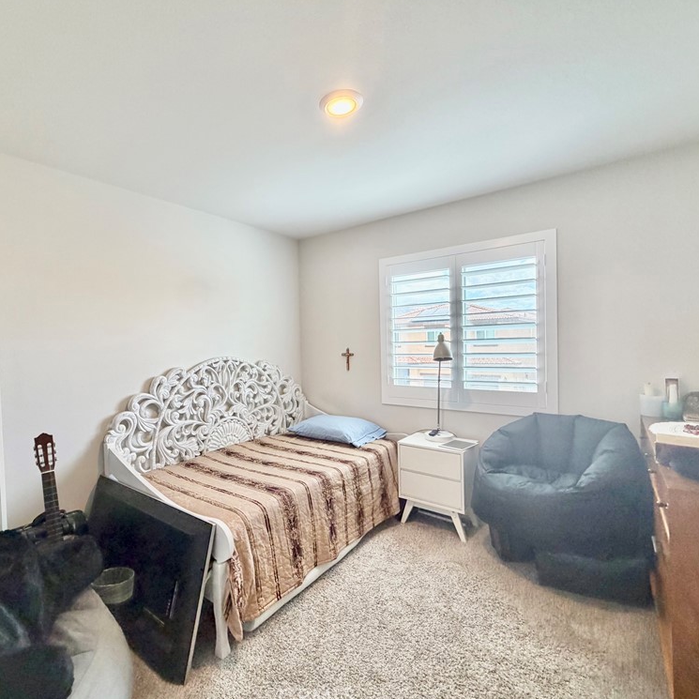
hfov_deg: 83.1
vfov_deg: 84.0
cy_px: 350
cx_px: 284
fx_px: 388
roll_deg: +1.9
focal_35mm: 17
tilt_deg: -1.4
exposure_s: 1/120
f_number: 2.2
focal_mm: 2.22
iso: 250
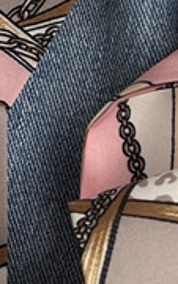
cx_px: -39
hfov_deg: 8.5
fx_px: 1184
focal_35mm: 153
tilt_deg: -59.8
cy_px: 44
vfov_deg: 13.6
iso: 64
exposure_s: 1/100
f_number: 1.5
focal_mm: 5.7
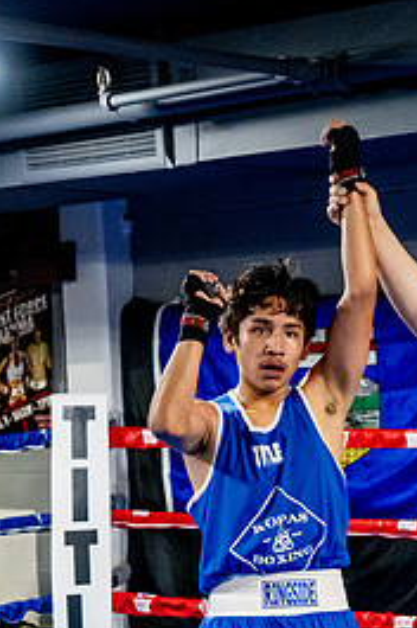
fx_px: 1986
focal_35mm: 114
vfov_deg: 17.9
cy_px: 425
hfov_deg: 11.8
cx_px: 488
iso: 5000
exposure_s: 1/800
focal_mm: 35
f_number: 2.8
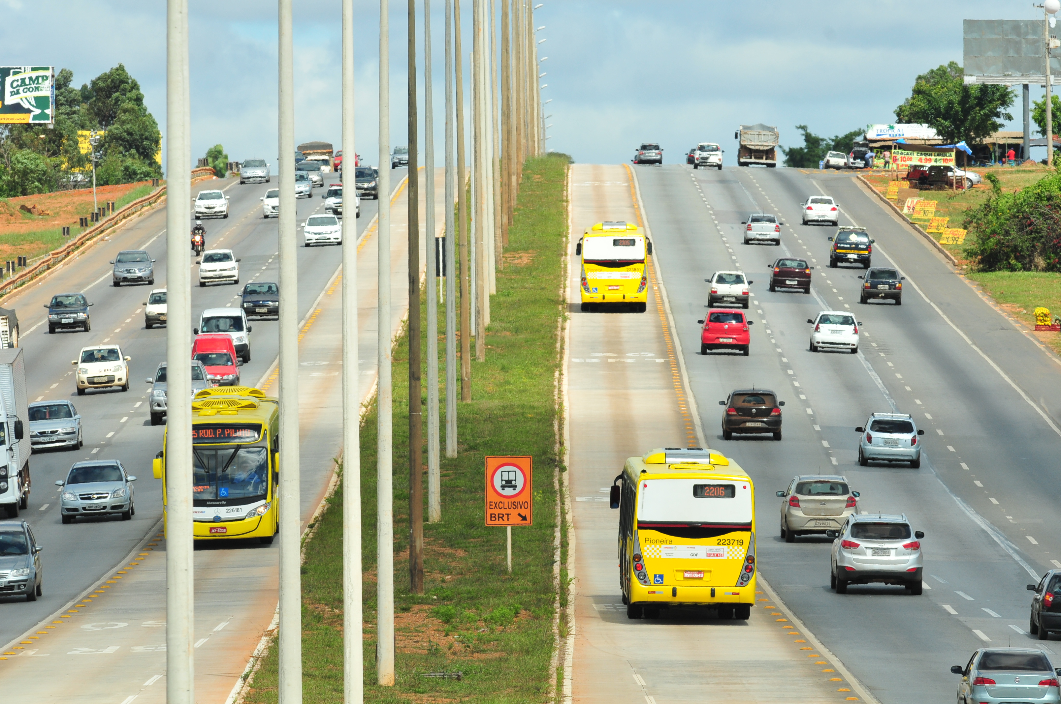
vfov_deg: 3.0
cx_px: 530
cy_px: 352
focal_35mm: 450
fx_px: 13246
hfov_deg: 4.6
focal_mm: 300
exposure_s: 1/500
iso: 320
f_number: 11
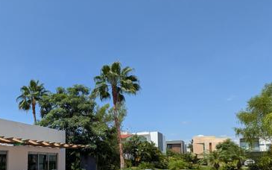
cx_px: 48
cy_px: 145
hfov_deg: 63.3
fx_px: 193
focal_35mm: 26
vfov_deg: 44.3
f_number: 2.2
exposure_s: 1/1852
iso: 49
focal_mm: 1.85
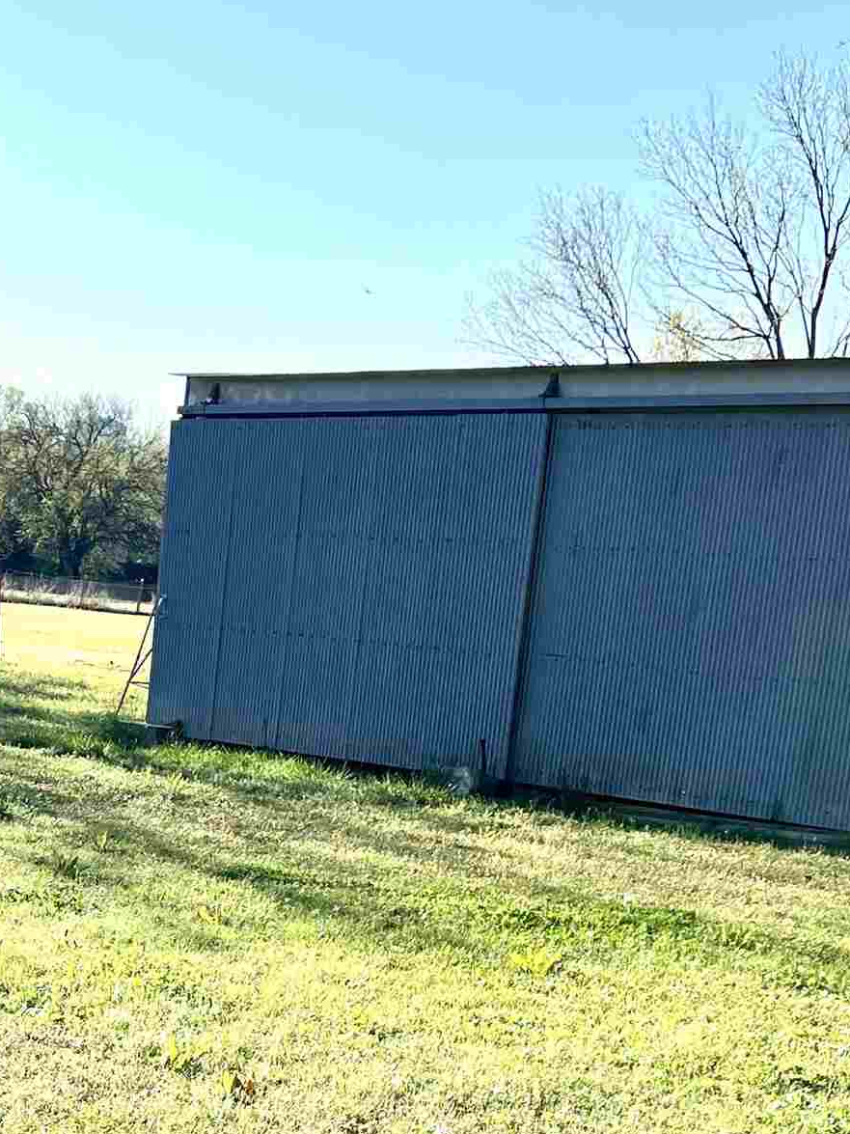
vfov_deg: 28.2
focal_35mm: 68
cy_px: 846
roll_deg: -5.3
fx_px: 2227
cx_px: 21
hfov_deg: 21.0
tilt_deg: -9.6
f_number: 1.5
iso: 50
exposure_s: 1/3704
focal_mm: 5.7
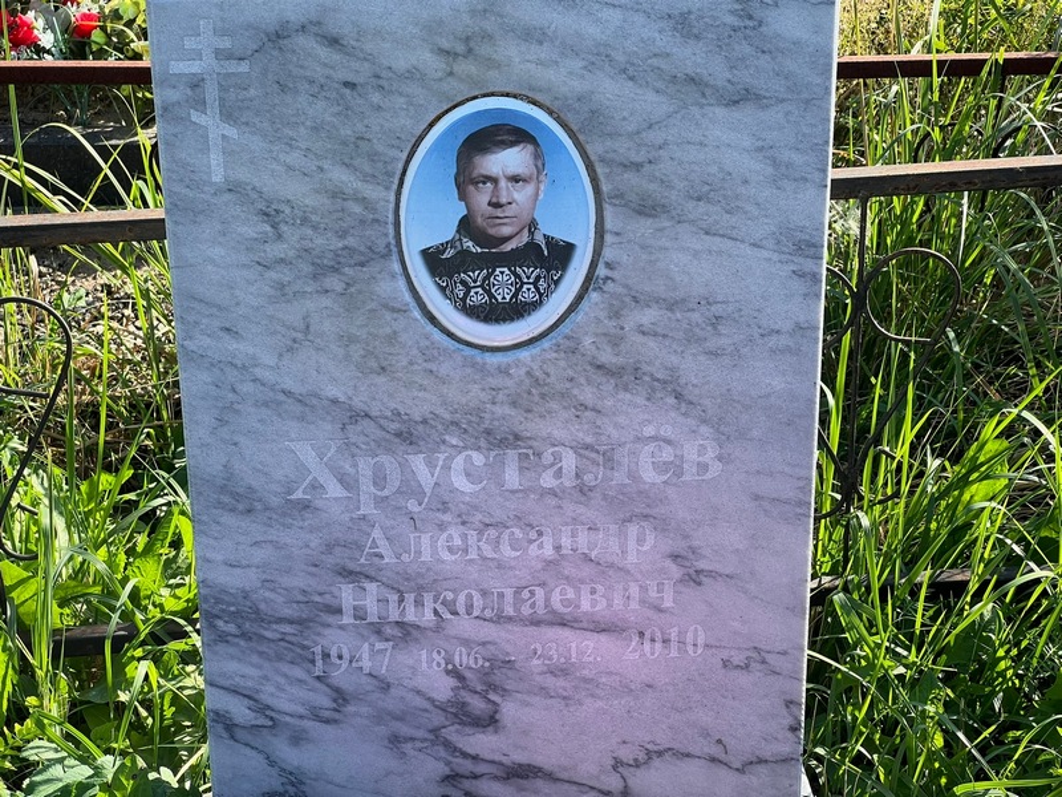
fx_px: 2362
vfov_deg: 19.1
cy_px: 398
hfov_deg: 25.3
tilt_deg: -27.0
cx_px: 531
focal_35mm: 77
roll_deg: +1.3
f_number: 2.8
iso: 32
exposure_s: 1/195
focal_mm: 9
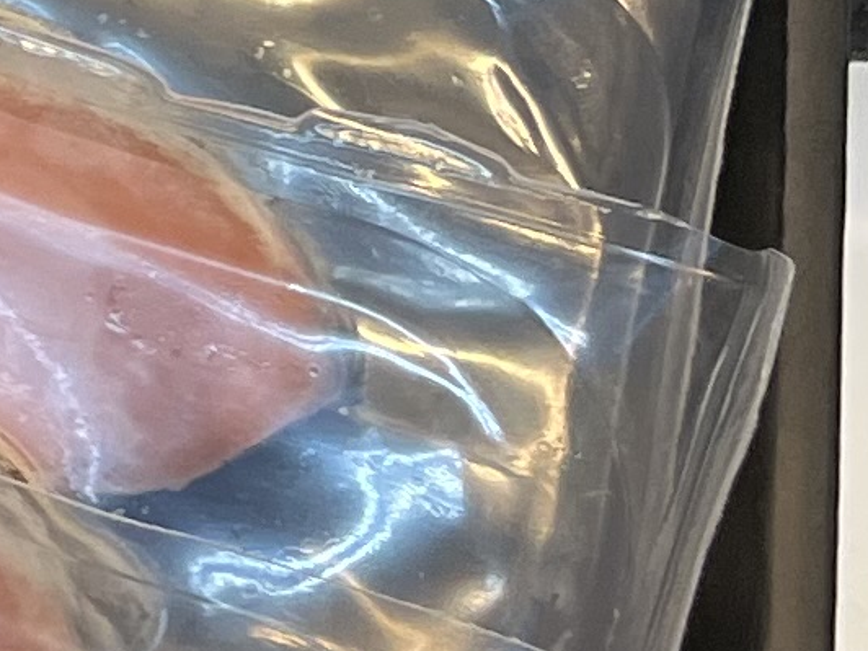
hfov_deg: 8.9
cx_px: -1346
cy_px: -644
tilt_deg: -44.5
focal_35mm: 197
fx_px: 4940
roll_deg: -3.4
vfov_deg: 7.3
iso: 125
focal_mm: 5.1
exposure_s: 1/100
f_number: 1.6
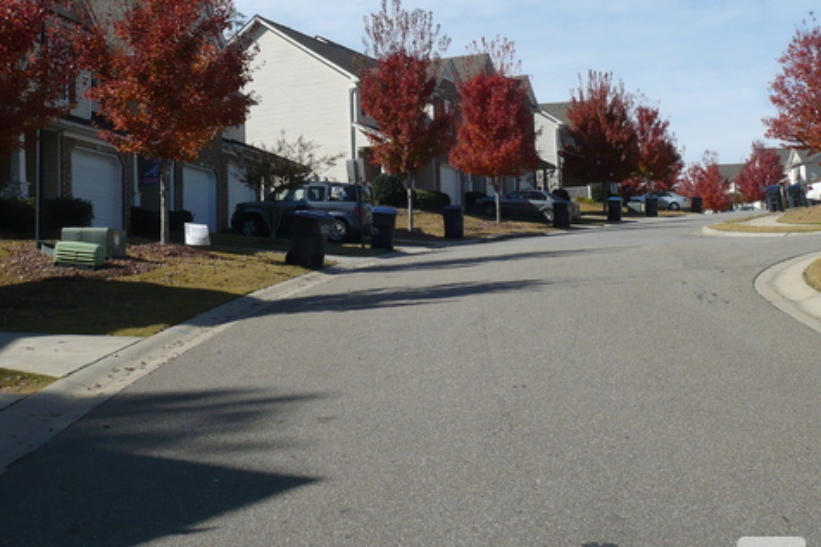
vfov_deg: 26.3
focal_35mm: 51
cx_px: 441
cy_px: 174
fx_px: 1163
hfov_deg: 38.9
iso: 100
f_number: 8
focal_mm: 5.8
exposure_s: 1/250
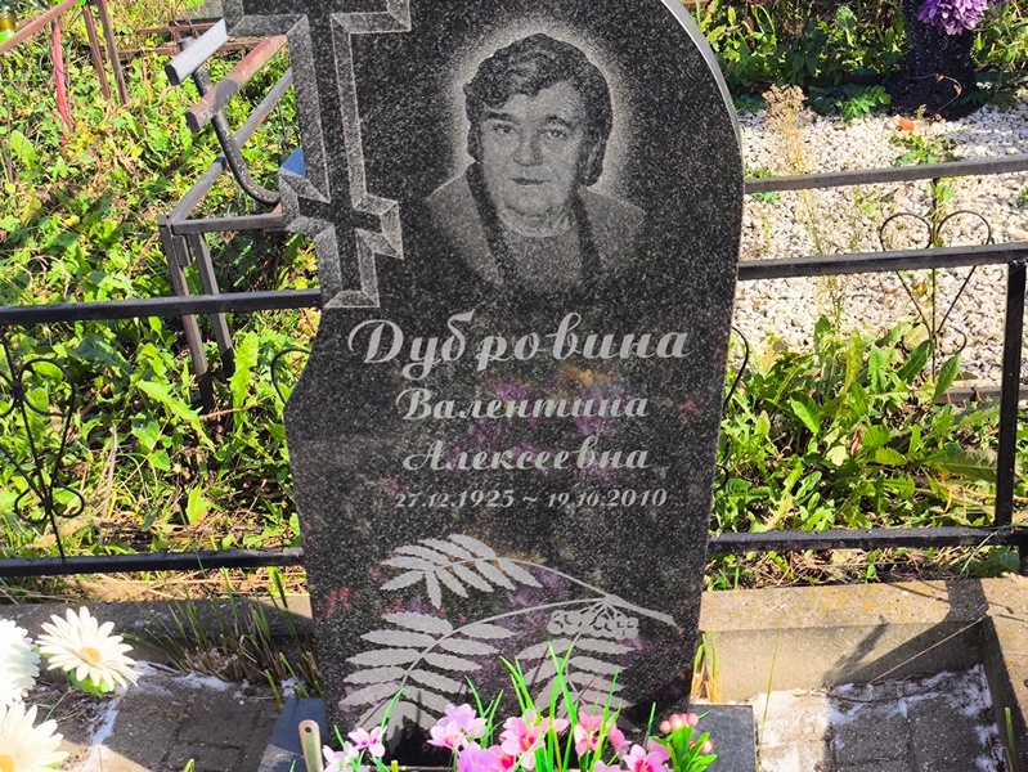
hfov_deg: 38.2
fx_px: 1486
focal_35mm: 50
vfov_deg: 29.1
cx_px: 514
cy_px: 386
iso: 50
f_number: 1.7
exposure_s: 1/901
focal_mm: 4.71
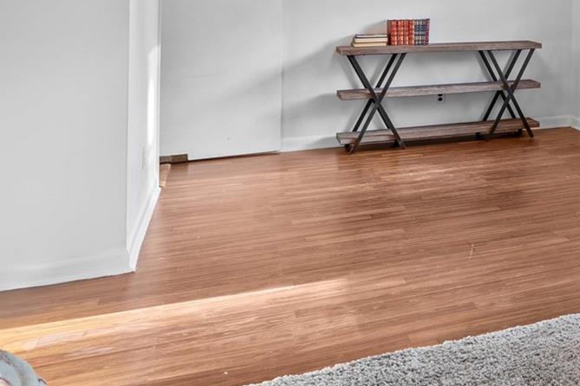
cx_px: 818
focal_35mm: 49
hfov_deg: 29.2
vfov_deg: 26.3
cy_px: 13
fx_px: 789
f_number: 8
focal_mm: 16
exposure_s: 1/1.67
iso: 100
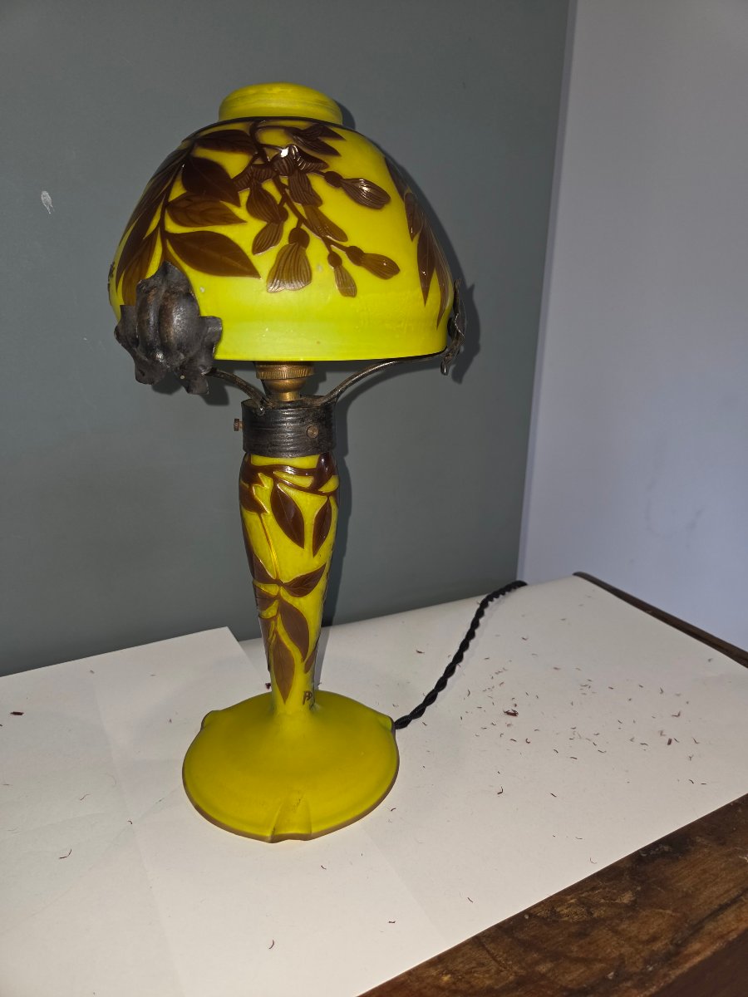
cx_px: 374
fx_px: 663
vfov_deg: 73.9
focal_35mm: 23
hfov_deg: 58.9
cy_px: 498
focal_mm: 5.4
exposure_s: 1/60
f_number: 1.8
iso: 50
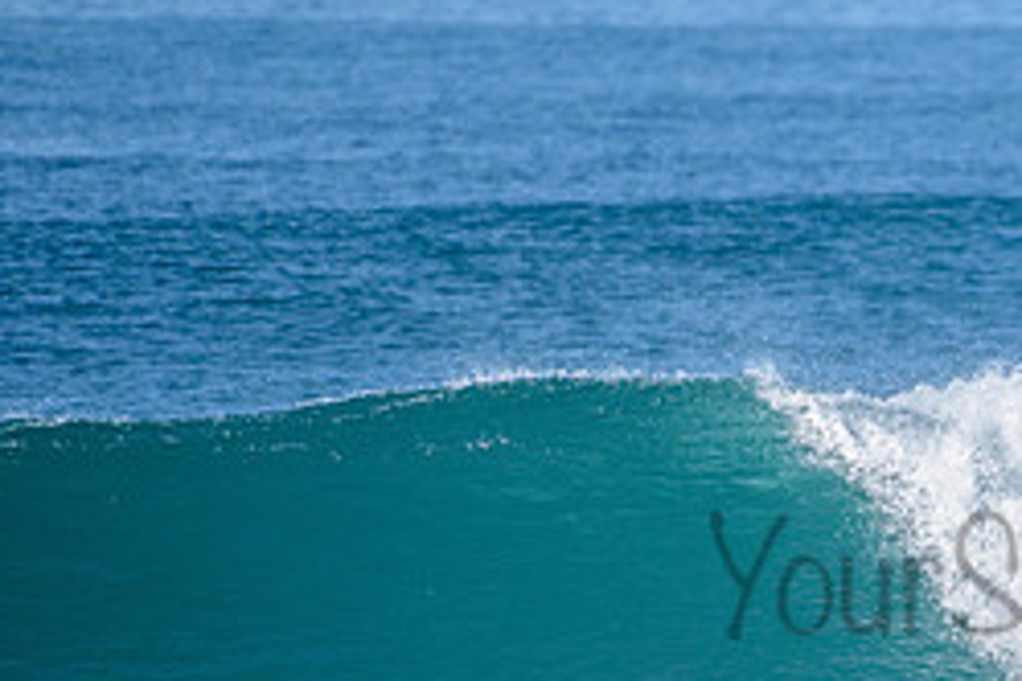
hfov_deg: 1.8
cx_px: 1133
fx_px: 33014
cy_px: 539
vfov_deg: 1.2
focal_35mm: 1163
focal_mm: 500
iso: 400
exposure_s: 1/2500
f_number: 5.6
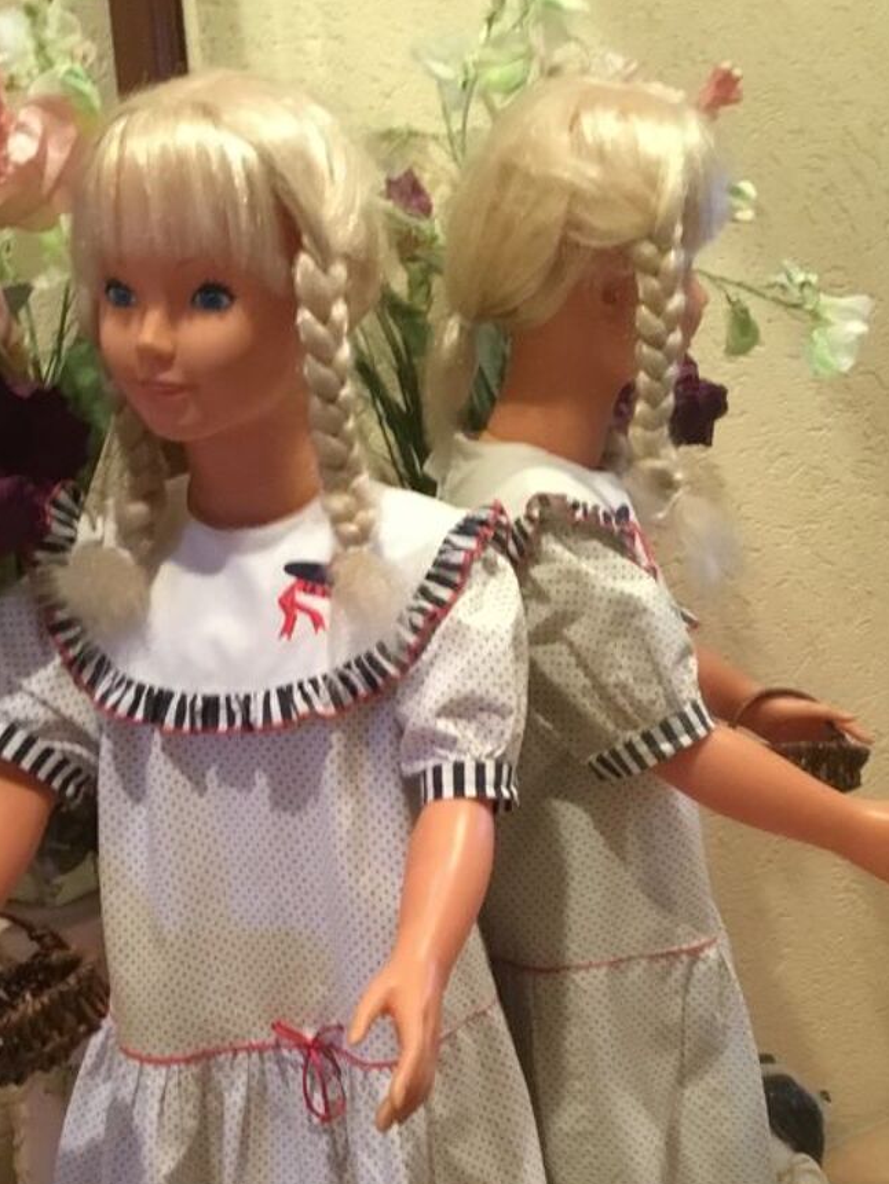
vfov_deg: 38.8
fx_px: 1643
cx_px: 418
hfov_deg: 30.3
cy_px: 866
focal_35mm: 48
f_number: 2.4
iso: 400
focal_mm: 3.3
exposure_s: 1/17
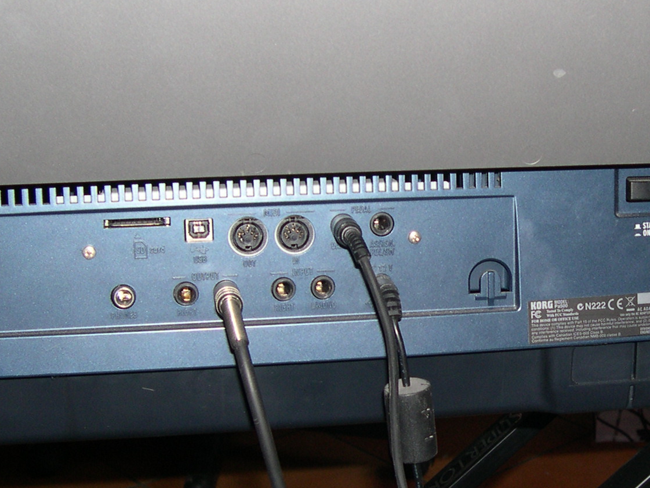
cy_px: 266
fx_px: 1446
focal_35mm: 77
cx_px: 539
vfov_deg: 19.1
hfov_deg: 24.8
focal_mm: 8
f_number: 2.8
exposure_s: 1/60
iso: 100
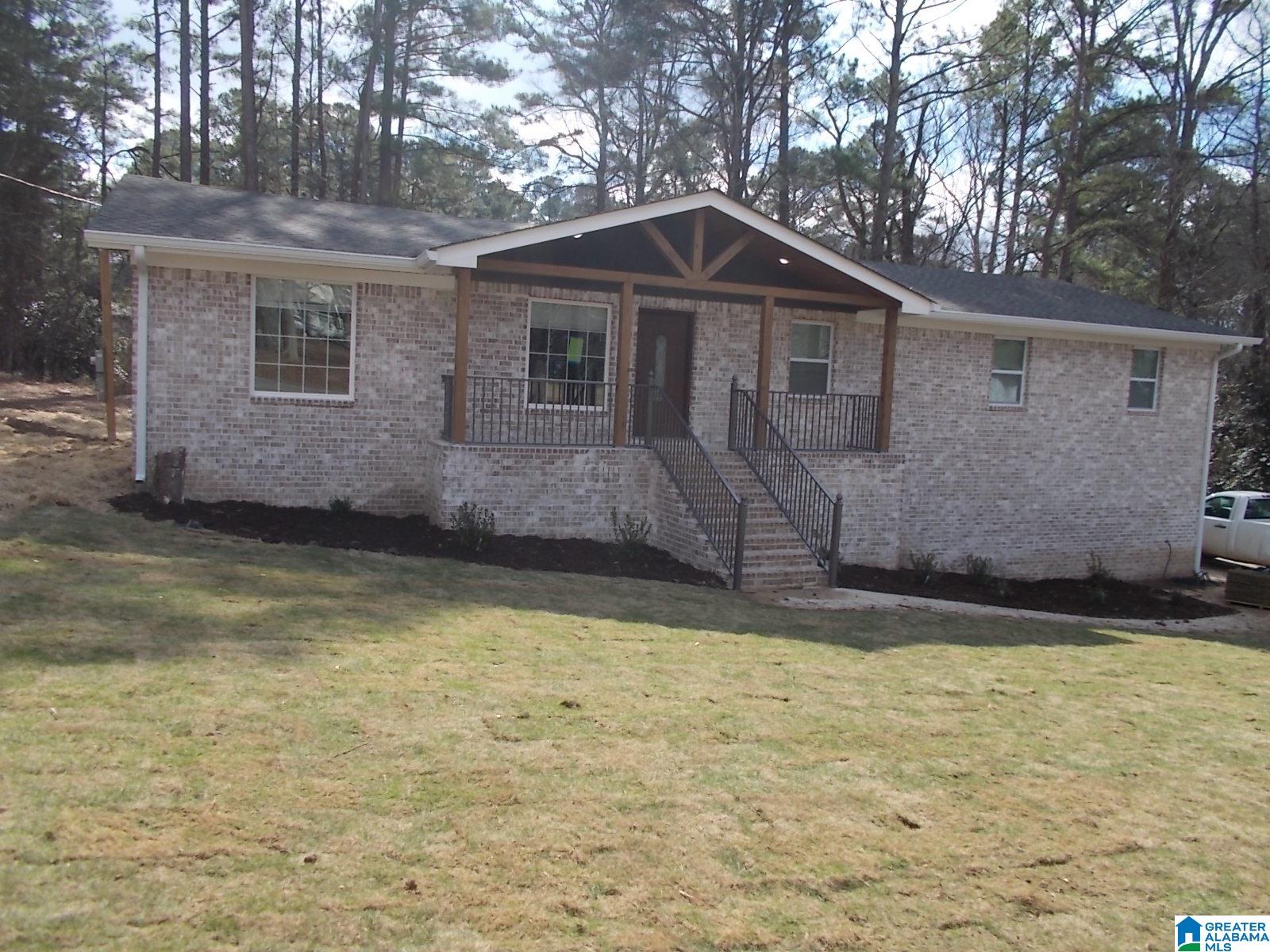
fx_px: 954
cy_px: 476
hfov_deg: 67.3
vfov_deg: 53.1
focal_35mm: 26
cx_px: 635
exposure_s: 1/80
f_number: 8
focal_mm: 4.6
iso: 80
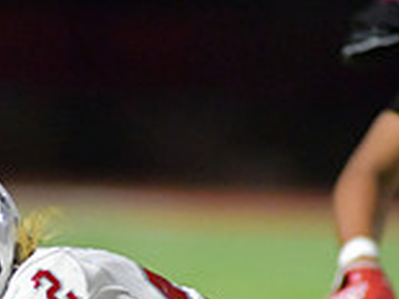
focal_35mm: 1079
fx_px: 12427
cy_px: 396
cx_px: 44
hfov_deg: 1.8
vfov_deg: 1.4
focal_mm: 300
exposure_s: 1/1250
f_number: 4
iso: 8000
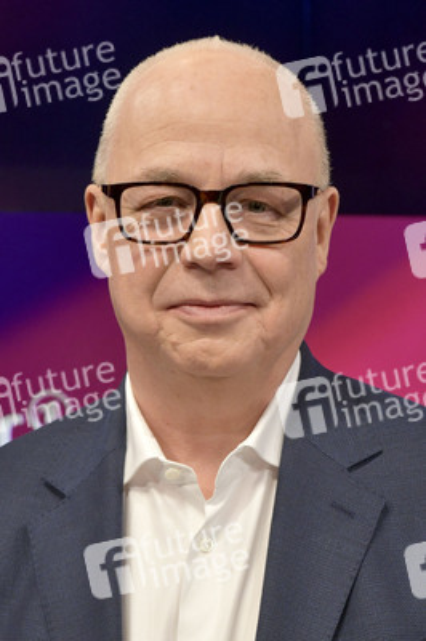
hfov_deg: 24.2
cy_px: 320
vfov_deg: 35.7
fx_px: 996
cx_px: 213
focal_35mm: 56
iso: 2500
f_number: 6.3
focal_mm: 56
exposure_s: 1/200
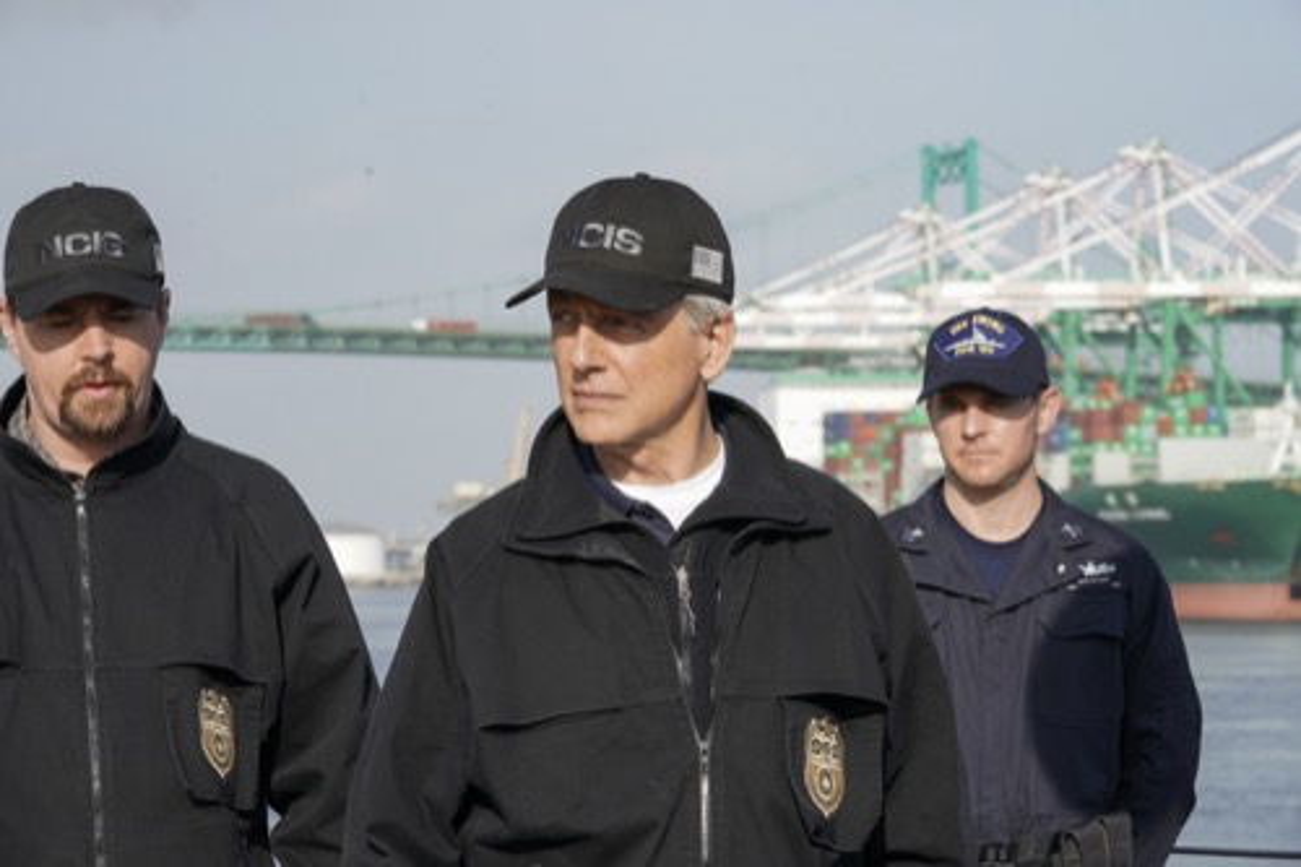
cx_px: 650
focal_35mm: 126
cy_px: 434
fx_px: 4552
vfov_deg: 10.9
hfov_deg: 16.3
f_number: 13
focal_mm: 126
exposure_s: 1/250
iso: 320
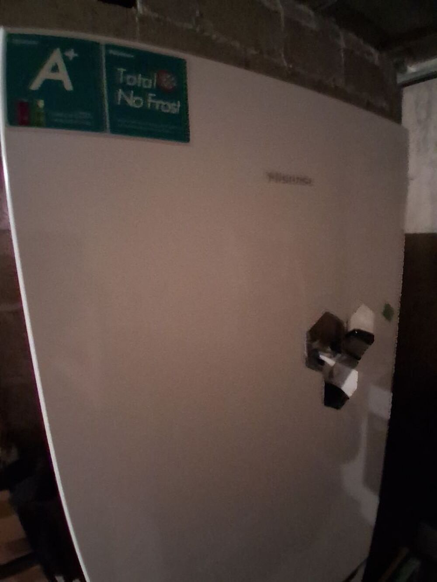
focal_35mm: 17
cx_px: 218
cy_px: 291
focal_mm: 1.4
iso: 1600
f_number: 2.2
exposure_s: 1/7
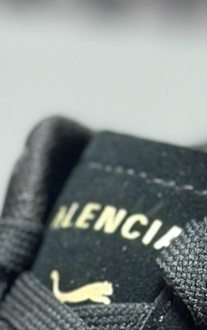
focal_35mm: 263
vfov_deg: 7.7
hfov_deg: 5.0
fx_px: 2370
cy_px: 589
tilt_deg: -55.8
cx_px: 59
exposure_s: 1/312
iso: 80
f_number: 1.78
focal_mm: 6.86
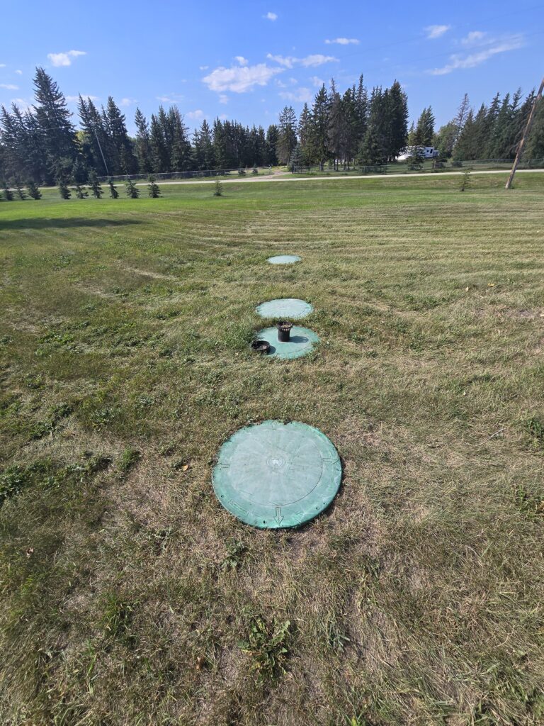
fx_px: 272
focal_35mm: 13
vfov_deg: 106.2
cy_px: 363
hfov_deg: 89.9
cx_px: 272
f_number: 2.2
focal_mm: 2.2
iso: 50
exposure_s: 1/1732
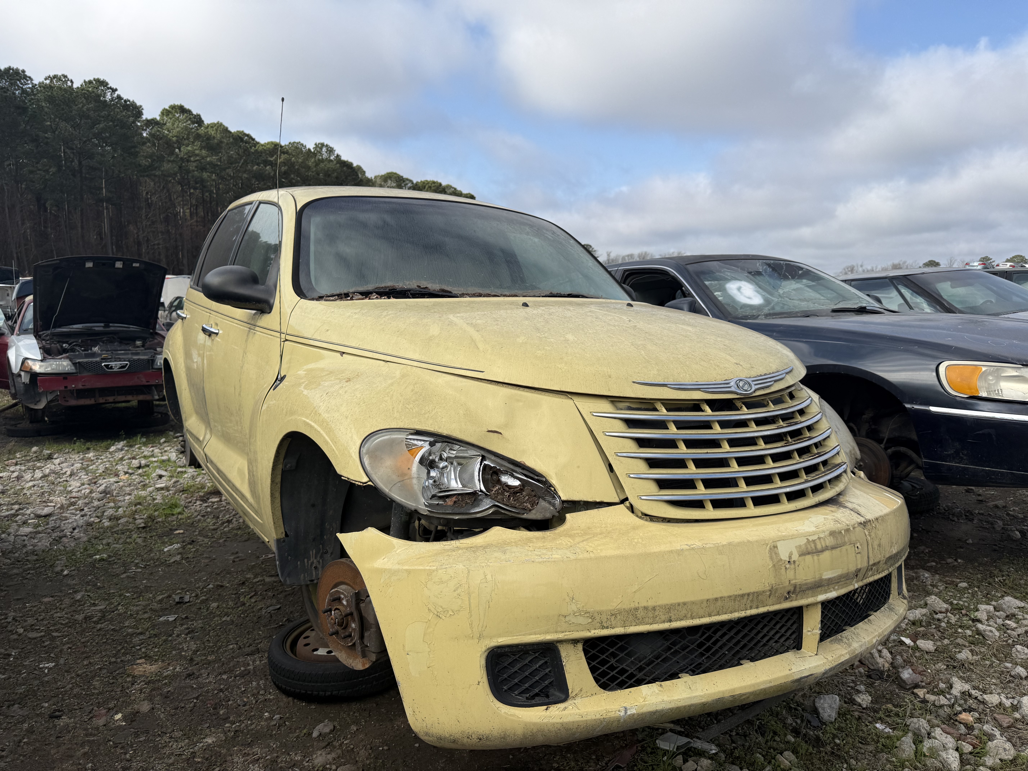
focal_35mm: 24
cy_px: 386
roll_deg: -1.6
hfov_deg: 71.6
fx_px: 713
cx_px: 514
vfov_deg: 56.8
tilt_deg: -4.7
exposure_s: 1/4405
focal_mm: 6.76
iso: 80
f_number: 1.78
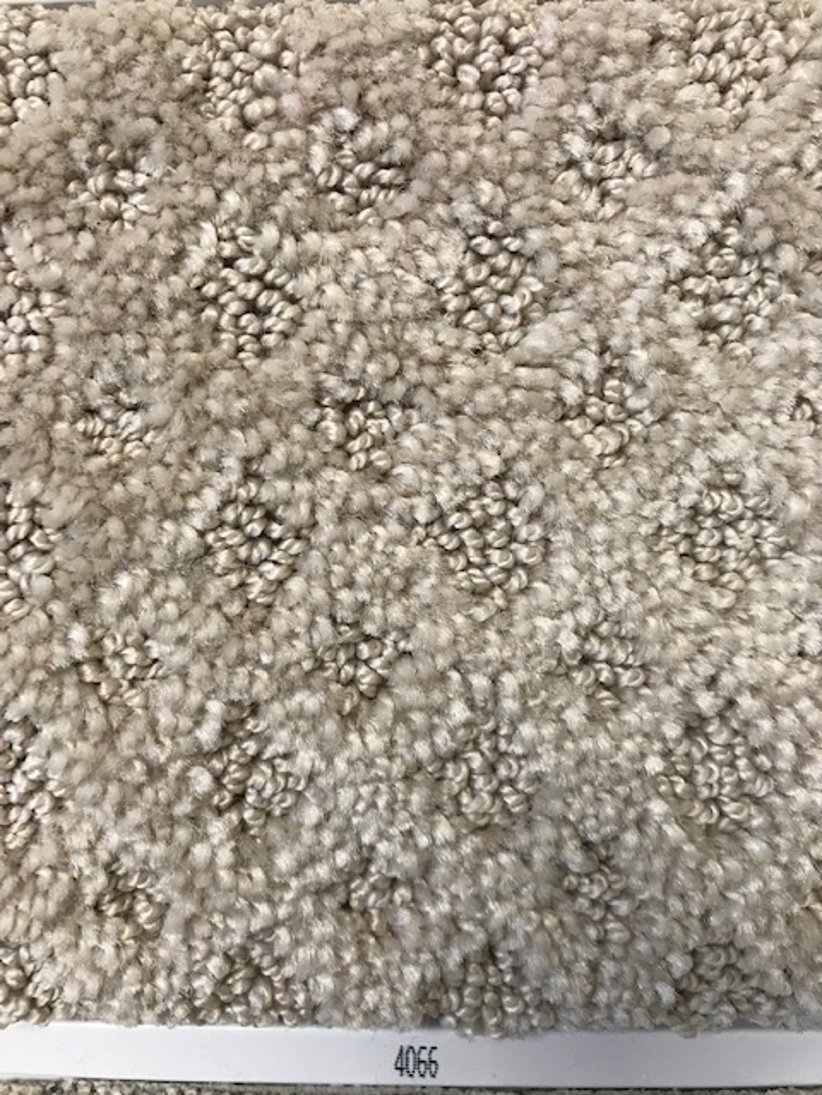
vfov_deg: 63.4
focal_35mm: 28
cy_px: 548
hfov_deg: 49.7
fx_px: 887
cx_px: 411
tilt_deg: -76.6
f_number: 1.8
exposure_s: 1/40
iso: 25
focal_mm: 3.99
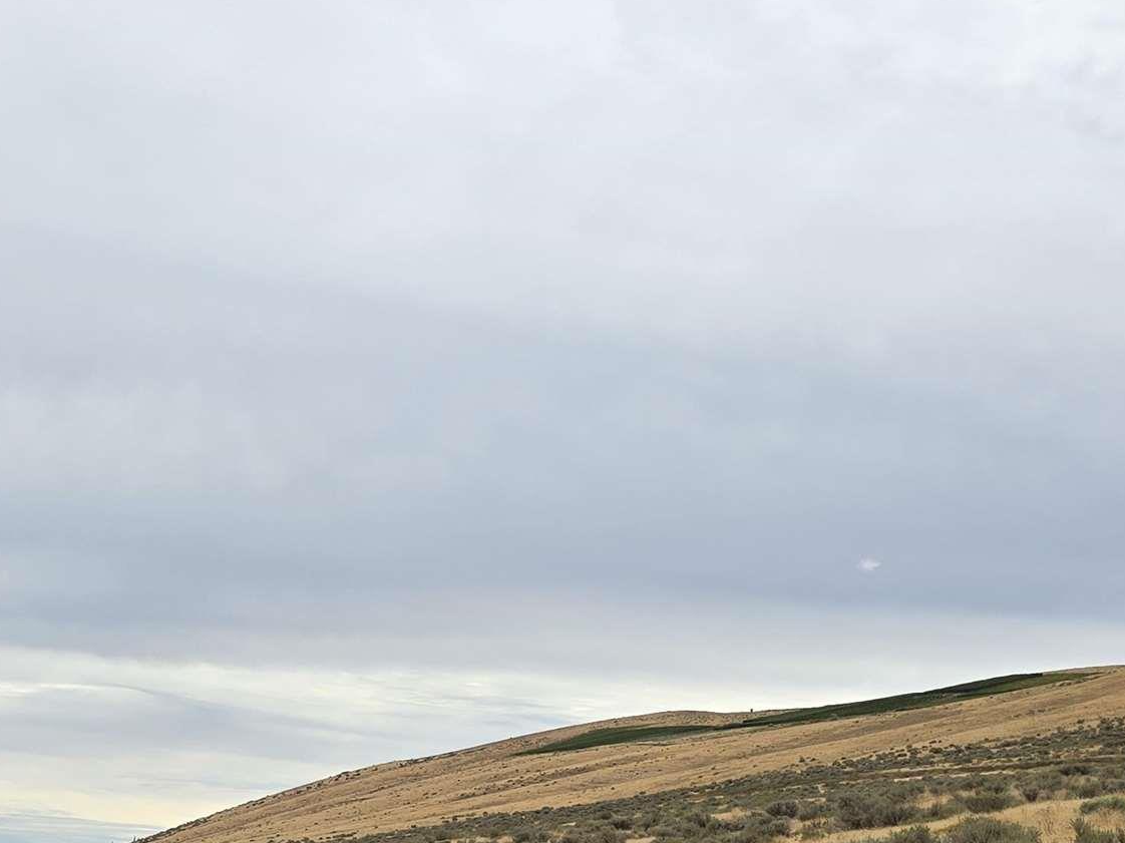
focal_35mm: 63
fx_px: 2047
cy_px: 795
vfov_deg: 22.6
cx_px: 121
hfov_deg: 29.5
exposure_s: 1/904
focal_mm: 6.3
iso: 12
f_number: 1.7
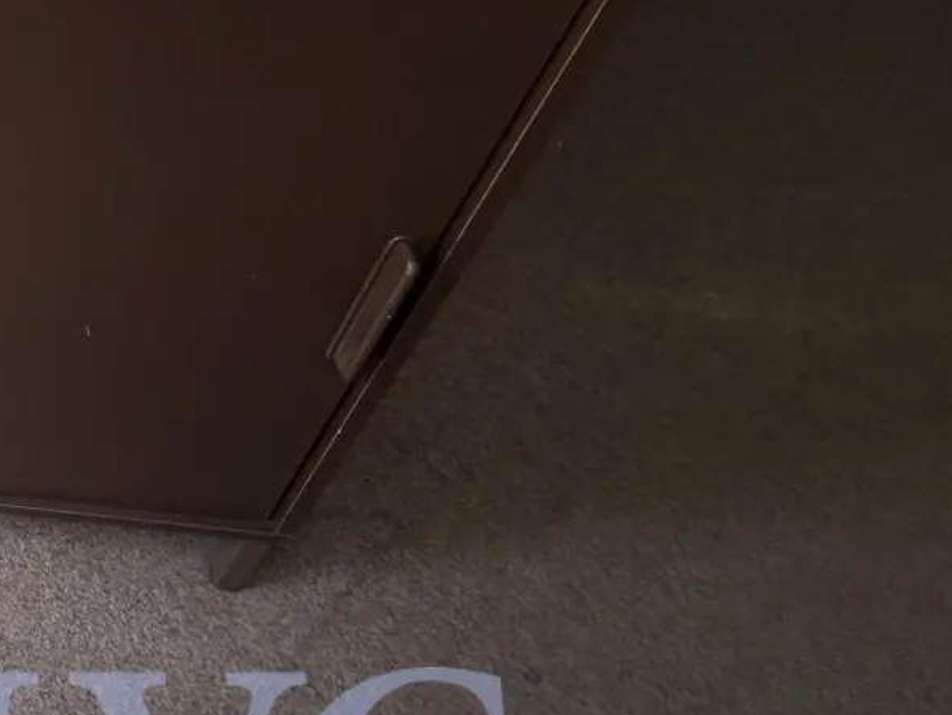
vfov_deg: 29.8
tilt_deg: -38.4
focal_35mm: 45
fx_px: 1238
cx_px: -392
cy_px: -14
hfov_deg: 29.8
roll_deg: +5.2
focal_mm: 2.22
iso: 100
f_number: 2.2
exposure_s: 1/121
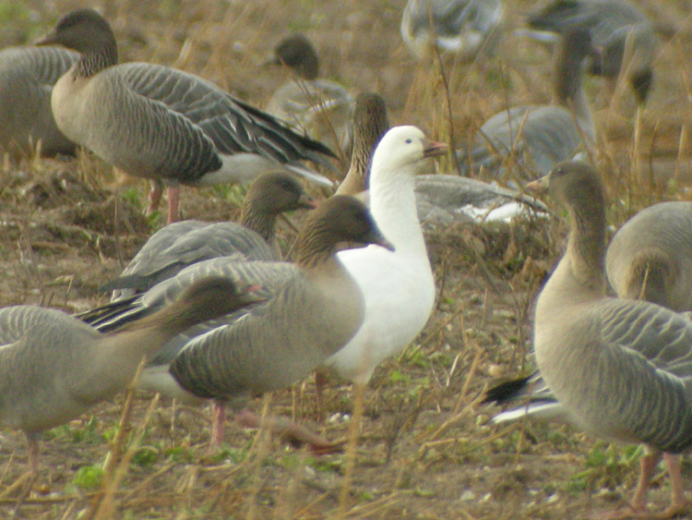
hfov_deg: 19.1
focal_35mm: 103
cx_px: 346
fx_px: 2060
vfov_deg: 14.4
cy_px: 260
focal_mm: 21.5
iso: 200
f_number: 6.5
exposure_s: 1/126
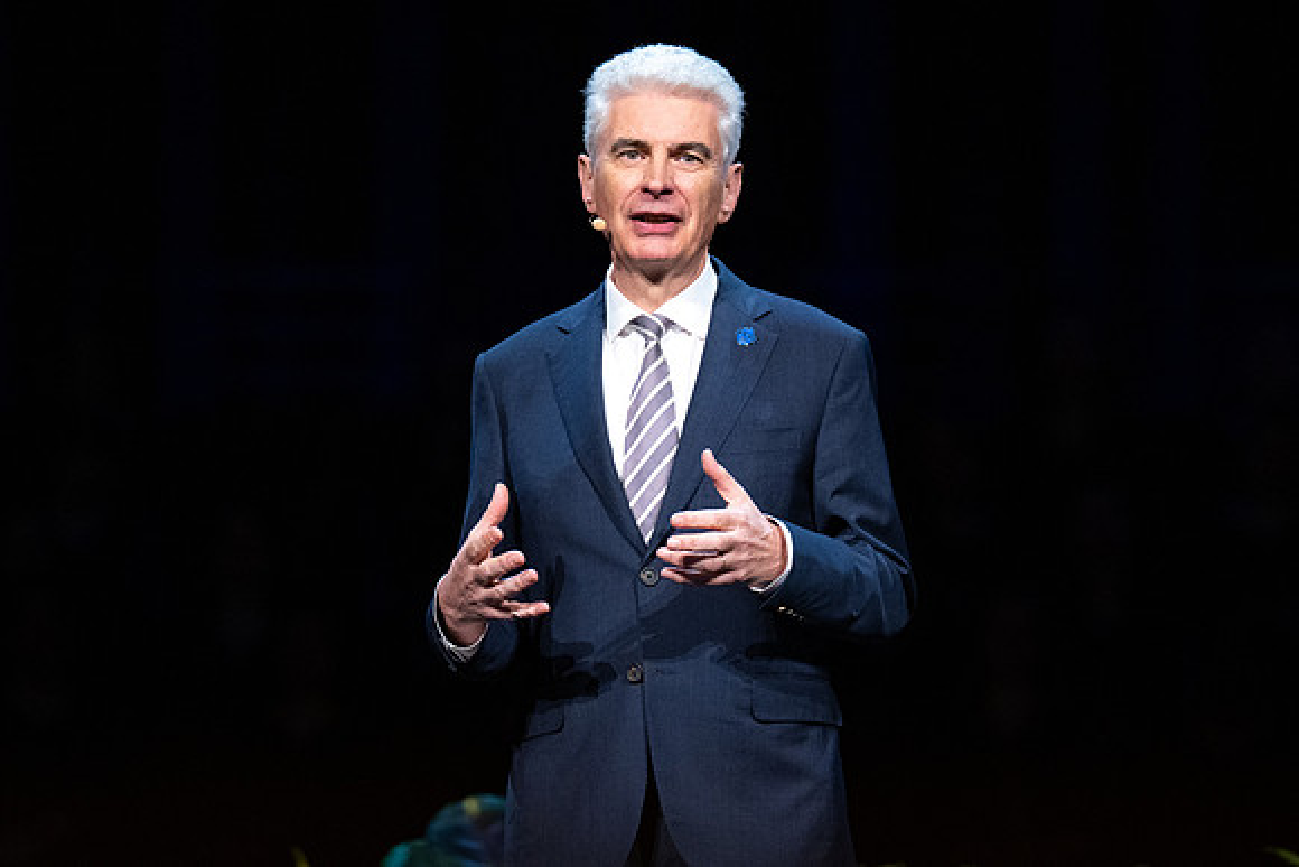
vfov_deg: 4.2
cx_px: 676
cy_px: 610
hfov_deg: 6.3
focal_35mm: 327
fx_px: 11800
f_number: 3.2
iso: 1600
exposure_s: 1/250
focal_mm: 200
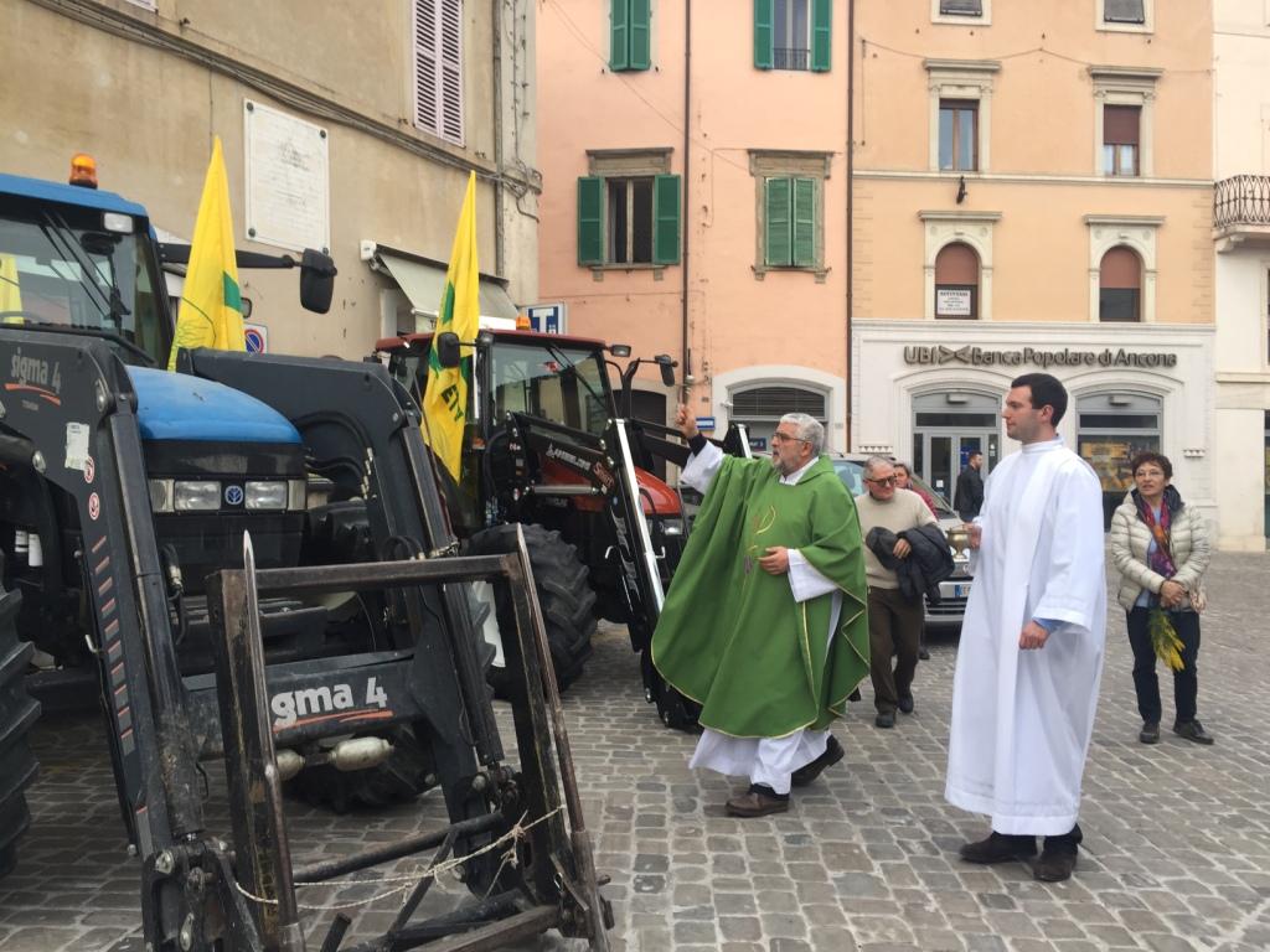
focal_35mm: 29
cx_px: 635
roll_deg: +0.4
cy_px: 476
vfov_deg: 48.2
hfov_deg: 61.7
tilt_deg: -0.4
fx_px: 1064
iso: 32
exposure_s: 1/100
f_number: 2.2
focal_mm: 4.15
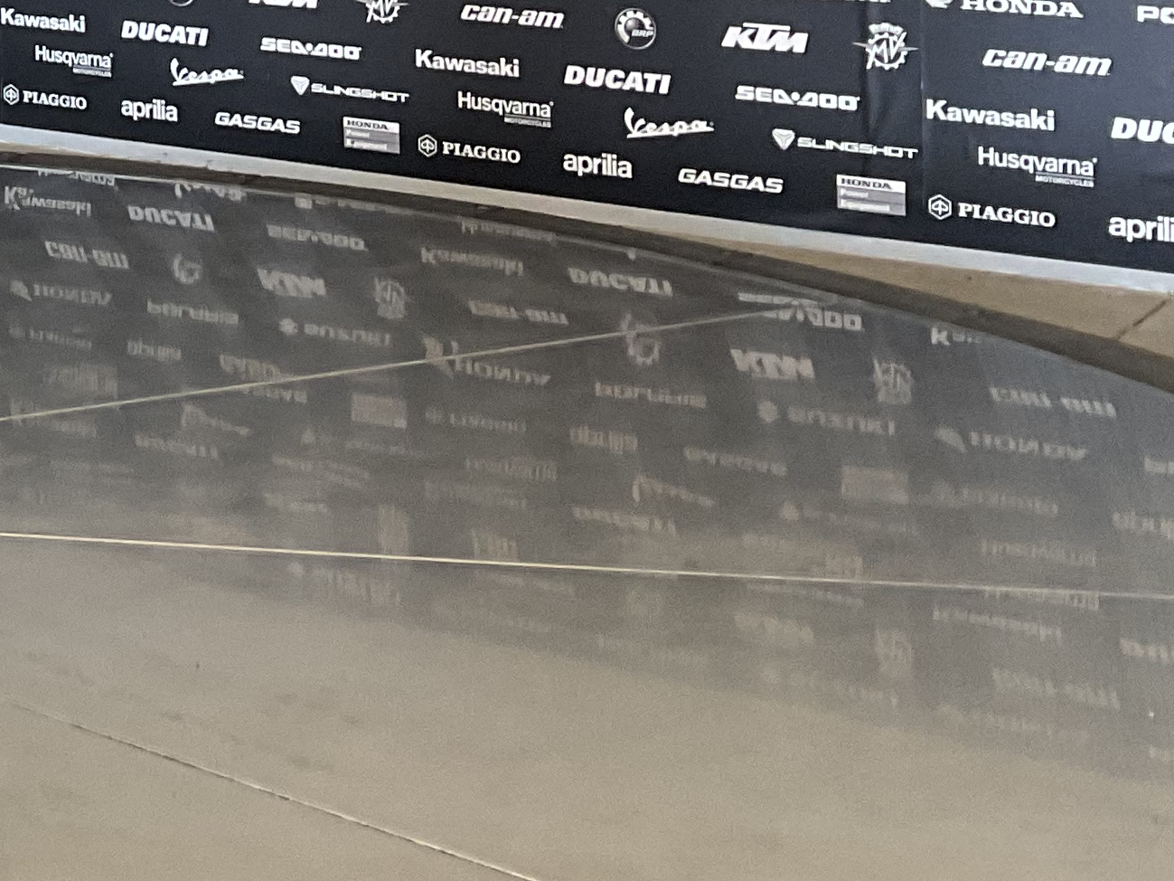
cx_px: -555
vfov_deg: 15.3
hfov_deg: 19.2
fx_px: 3052
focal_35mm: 90
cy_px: -393
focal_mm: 3
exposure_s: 1/113
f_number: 1.8
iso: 64
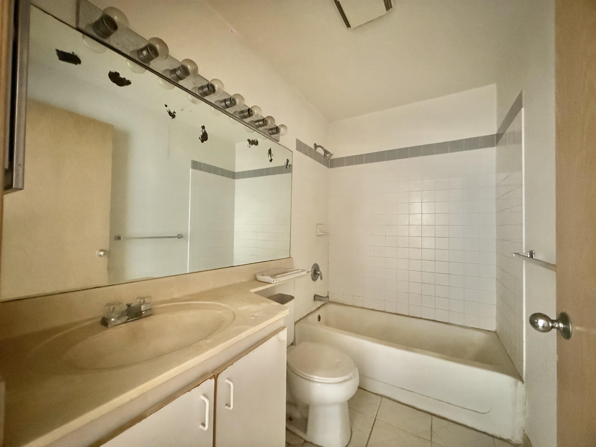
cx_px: 298
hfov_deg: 102.1
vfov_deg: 85.7
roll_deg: -0.8
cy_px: 224
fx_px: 241
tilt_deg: +1.9
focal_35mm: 14
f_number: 2.2
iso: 1250
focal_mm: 2.22
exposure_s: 1/41
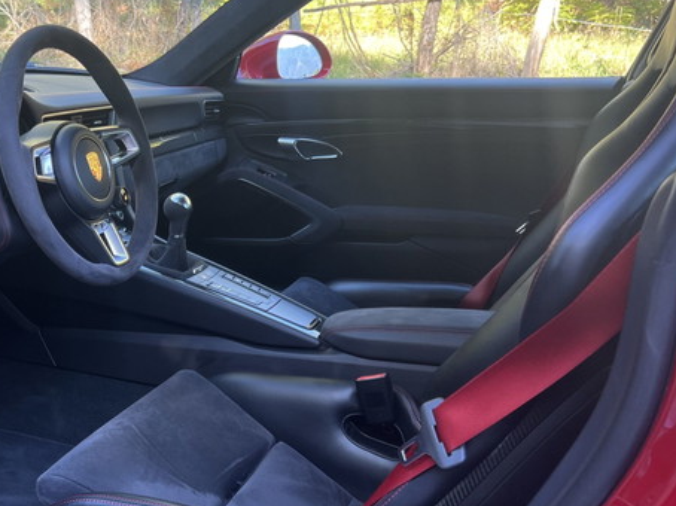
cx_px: 170
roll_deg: +2.0
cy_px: 307
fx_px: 859
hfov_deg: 41.7
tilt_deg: -16.6
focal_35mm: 44
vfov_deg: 32.7
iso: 50
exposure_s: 1/121
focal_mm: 5.7
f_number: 1.5
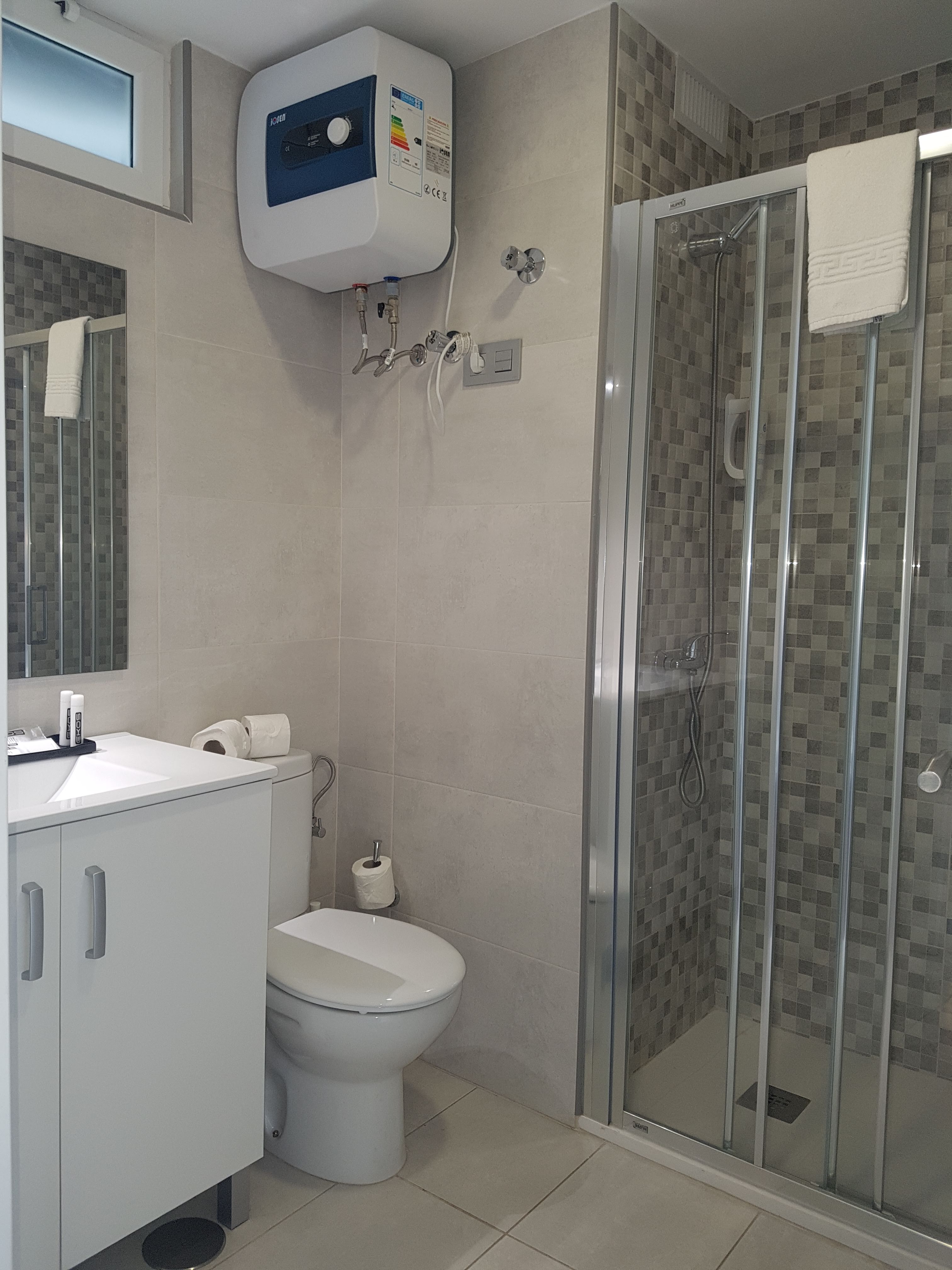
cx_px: 476
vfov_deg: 67.3
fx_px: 953
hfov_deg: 53.1
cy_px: 635
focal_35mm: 26
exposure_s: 1/50
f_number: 1.7
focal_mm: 4.2
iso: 80
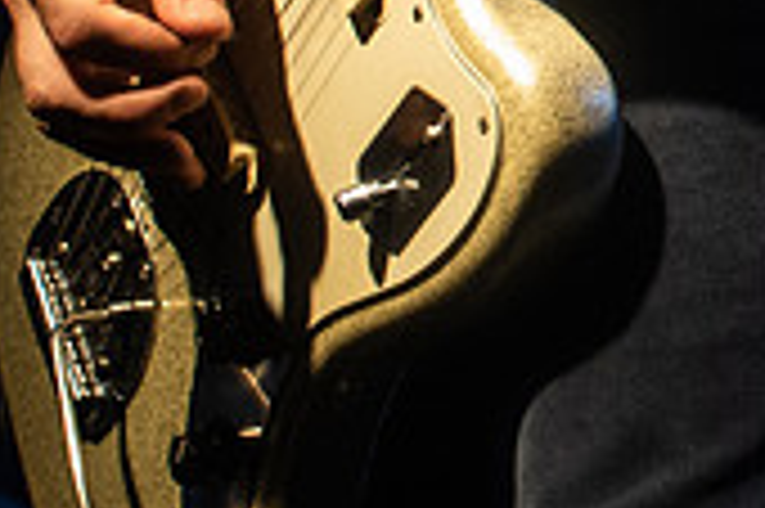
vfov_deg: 13.2
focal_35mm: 99
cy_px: -214
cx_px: 1270
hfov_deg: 17.6
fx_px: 2102
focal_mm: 20
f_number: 2.8
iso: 2000
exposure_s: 1/250
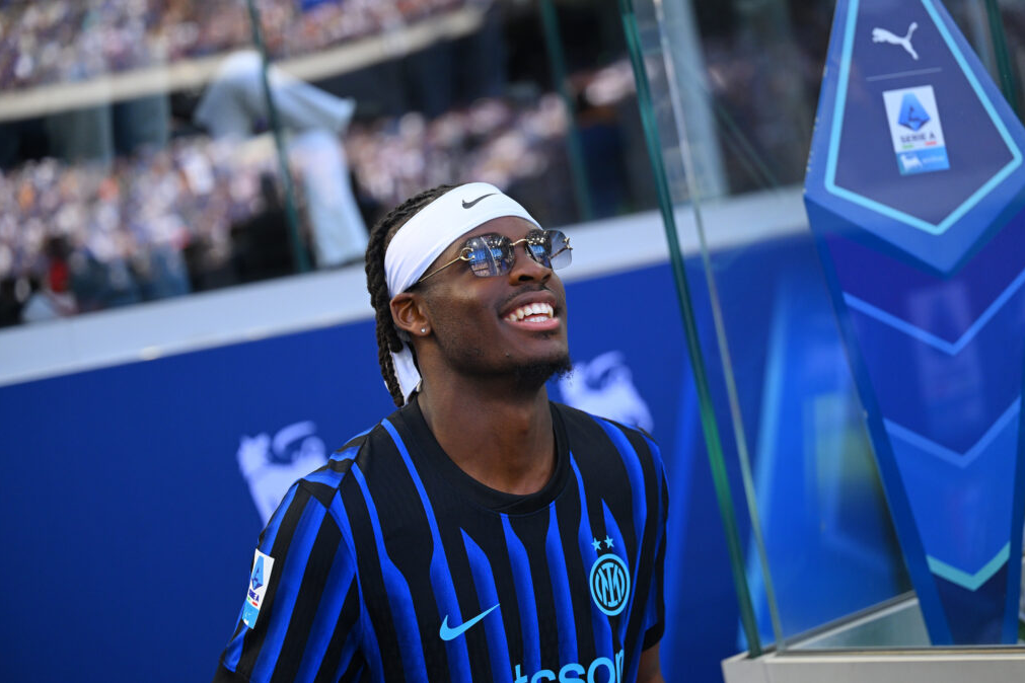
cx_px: 517
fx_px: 2249
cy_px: 338
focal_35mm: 79
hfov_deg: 25.7
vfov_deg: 17.3
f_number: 2.8
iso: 1250
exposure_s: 1/2500
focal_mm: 78
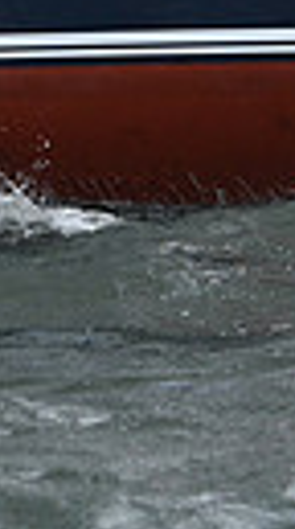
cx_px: 168
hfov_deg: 3.0
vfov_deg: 5.3
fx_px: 5679
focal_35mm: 406
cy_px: -215
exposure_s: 1/1000
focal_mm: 86
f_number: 5.6
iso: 320
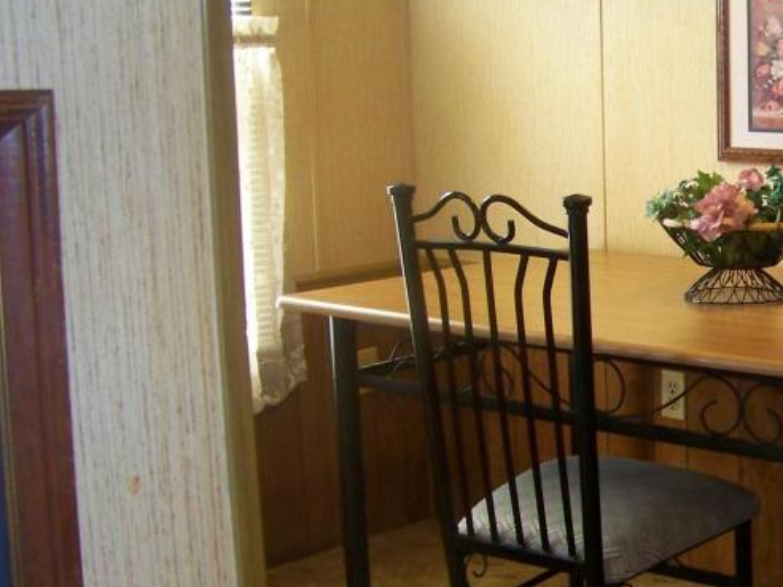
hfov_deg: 24.7
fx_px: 1696
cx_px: 791
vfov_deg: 19.6
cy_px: 395
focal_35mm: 75
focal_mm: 5.85
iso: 200
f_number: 2.8
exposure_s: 1/30
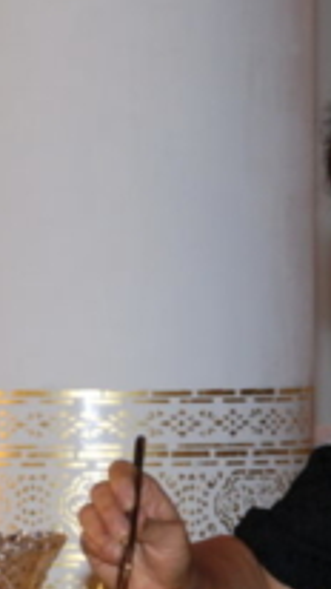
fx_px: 5020
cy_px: 440
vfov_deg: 6.7
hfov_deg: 3.8
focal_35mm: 322
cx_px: 325
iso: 400
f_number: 5.3
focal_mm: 66
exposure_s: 1/60
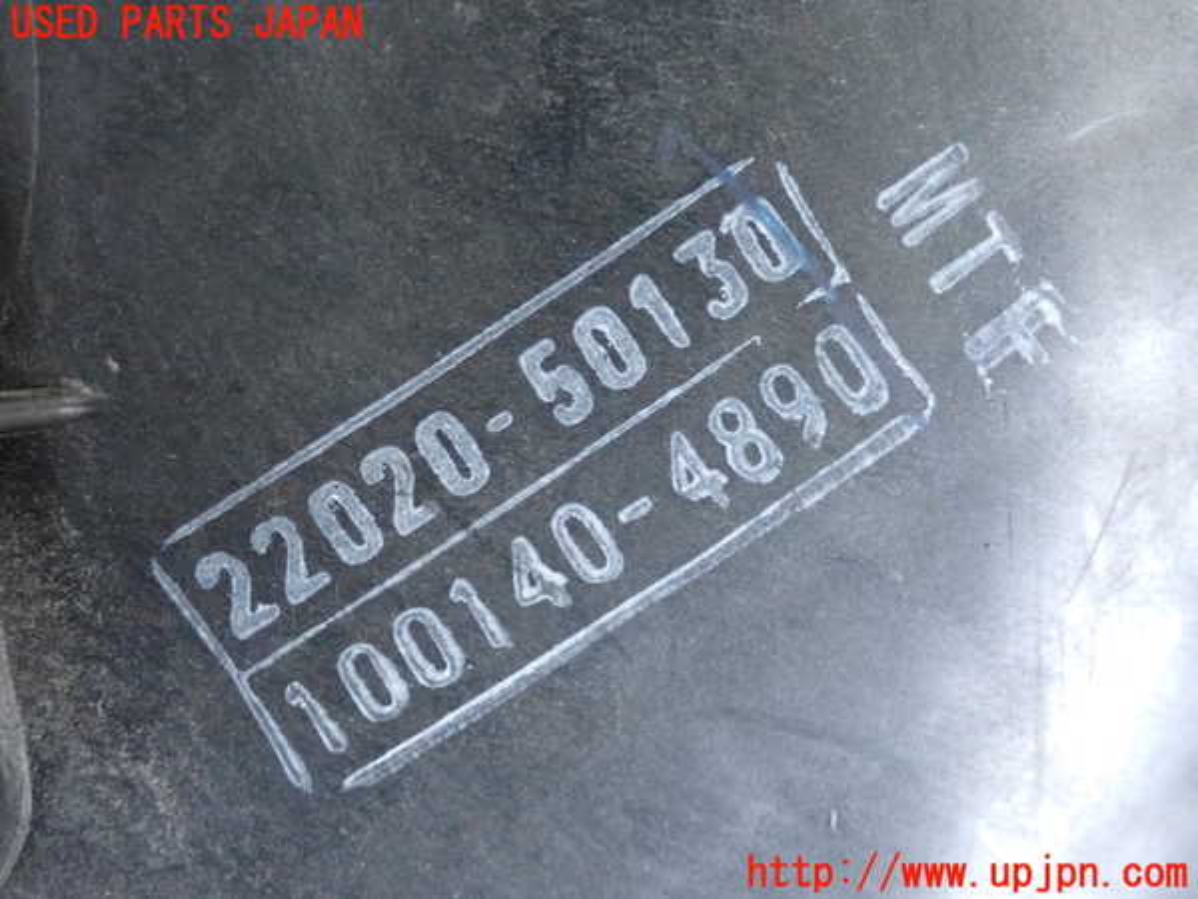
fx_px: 2007
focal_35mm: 58
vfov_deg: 25.2
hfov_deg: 33.2
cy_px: 450
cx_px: 599
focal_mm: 10.35
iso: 3200
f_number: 3.5
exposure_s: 1/125
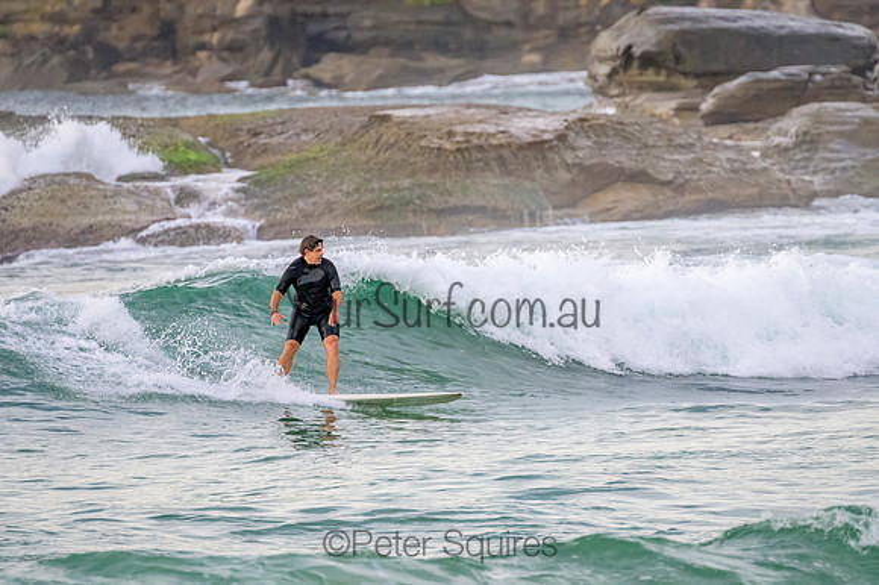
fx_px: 14641
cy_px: 292
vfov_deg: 2.3
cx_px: 440
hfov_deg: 3.4
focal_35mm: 600
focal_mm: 400
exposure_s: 1/2500
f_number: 5.6
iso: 1250
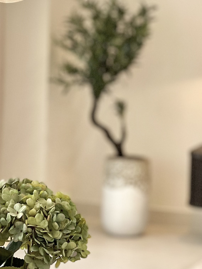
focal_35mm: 204
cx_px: 19
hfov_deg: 7.3
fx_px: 1587
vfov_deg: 9.7
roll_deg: -0.5
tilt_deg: -4.2
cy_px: 95
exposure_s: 1/100
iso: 64
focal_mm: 9
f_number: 2.8
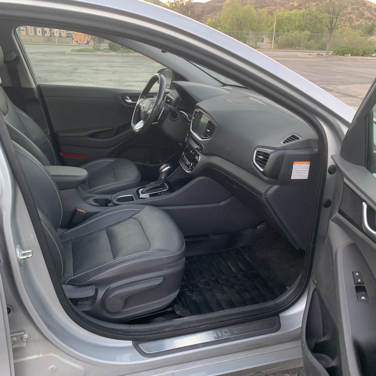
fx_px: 381
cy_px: 186
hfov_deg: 52.5
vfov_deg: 52.5
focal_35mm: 31
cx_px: 189
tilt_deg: -18.8
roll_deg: -2.1
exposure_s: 1/60
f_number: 1.8
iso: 100
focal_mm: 4.25
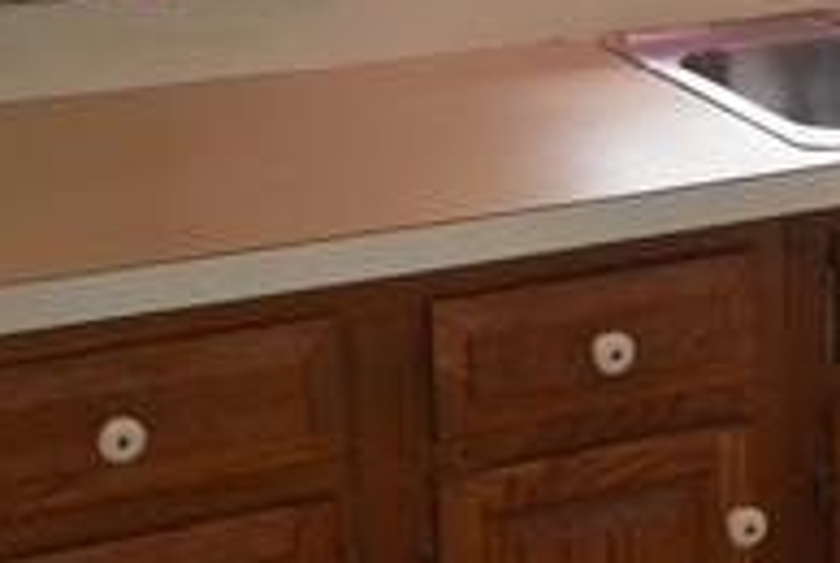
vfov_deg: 13.4
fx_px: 2313
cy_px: -165
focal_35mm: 99
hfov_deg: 19.6
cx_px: 953
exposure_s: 1/125
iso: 1100
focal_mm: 20
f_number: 3.8
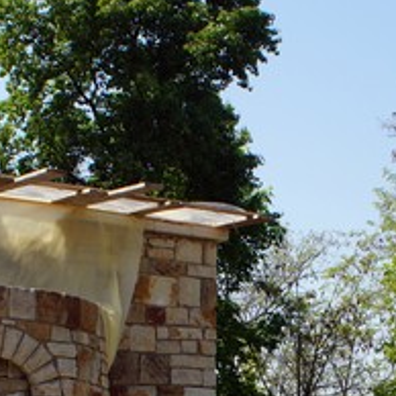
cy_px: 403
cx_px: 278
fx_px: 1191
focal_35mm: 92
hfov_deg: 18.8
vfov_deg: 18.4
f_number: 10
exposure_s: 1/160
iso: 100
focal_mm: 20
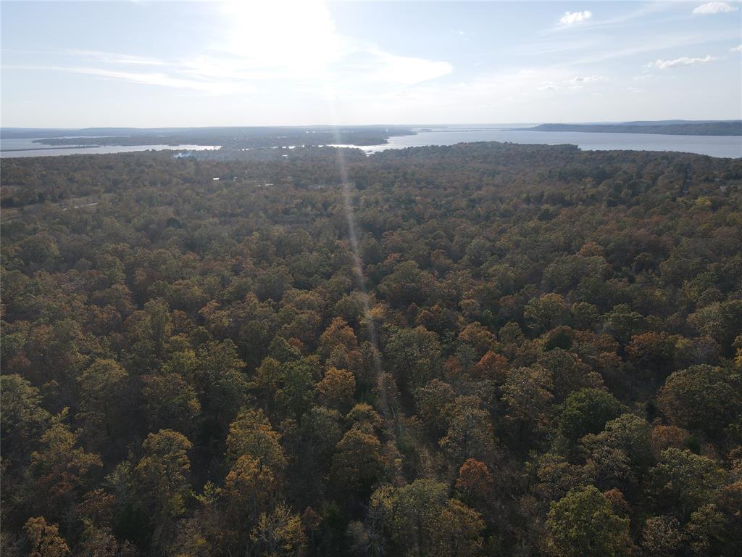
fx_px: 514
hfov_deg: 71.6
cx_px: 371
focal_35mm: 24
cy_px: 278
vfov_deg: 56.8
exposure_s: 1/1000
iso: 100
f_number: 2.8
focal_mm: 4.5
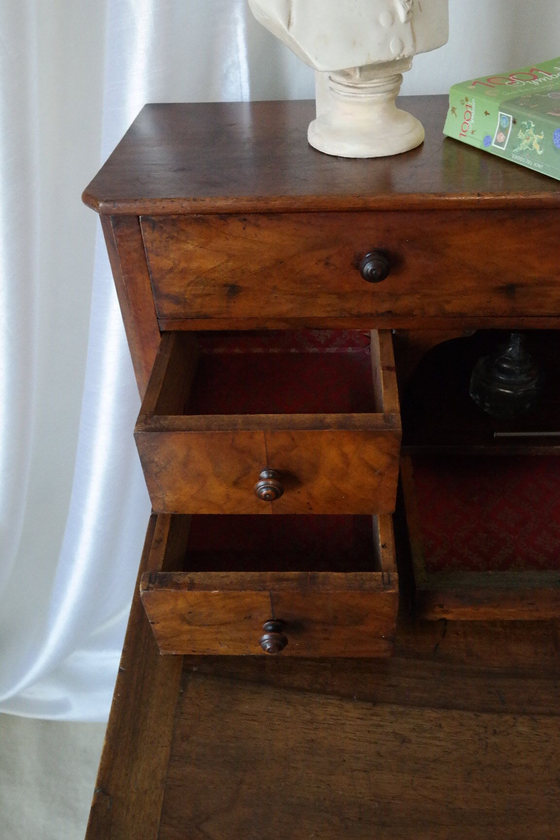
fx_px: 700
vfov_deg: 61.9
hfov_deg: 43.6
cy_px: 420
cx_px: 280
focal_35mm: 30
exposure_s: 1/30
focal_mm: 20
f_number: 7.1
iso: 3200
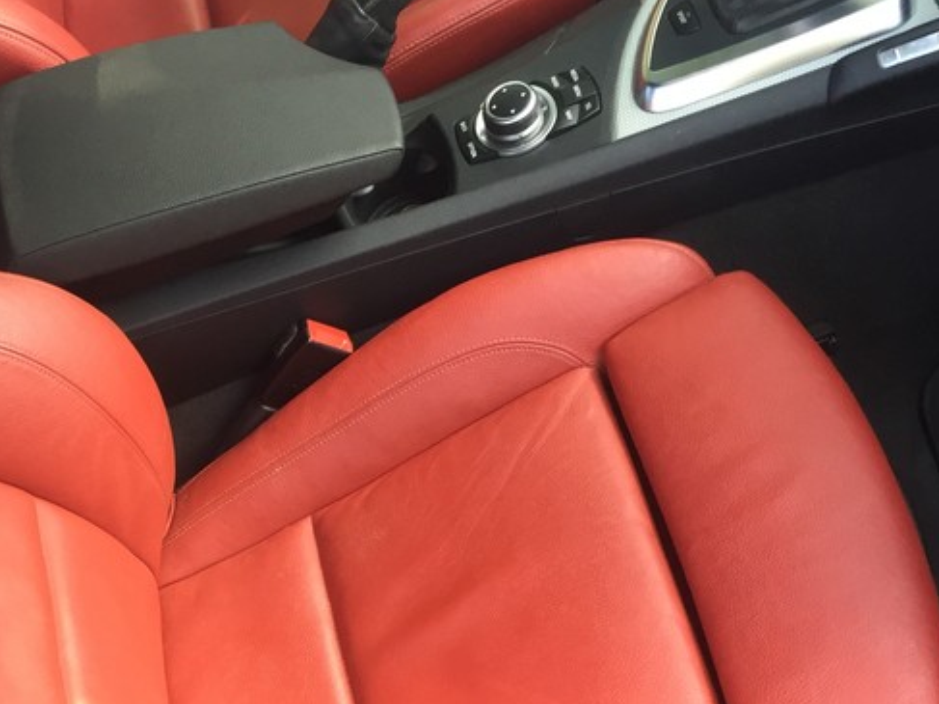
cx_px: 111
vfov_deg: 25.6
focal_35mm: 55
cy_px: 646
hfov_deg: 33.3
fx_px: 1492
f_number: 2.2
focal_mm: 4.15
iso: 40
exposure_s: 1/33
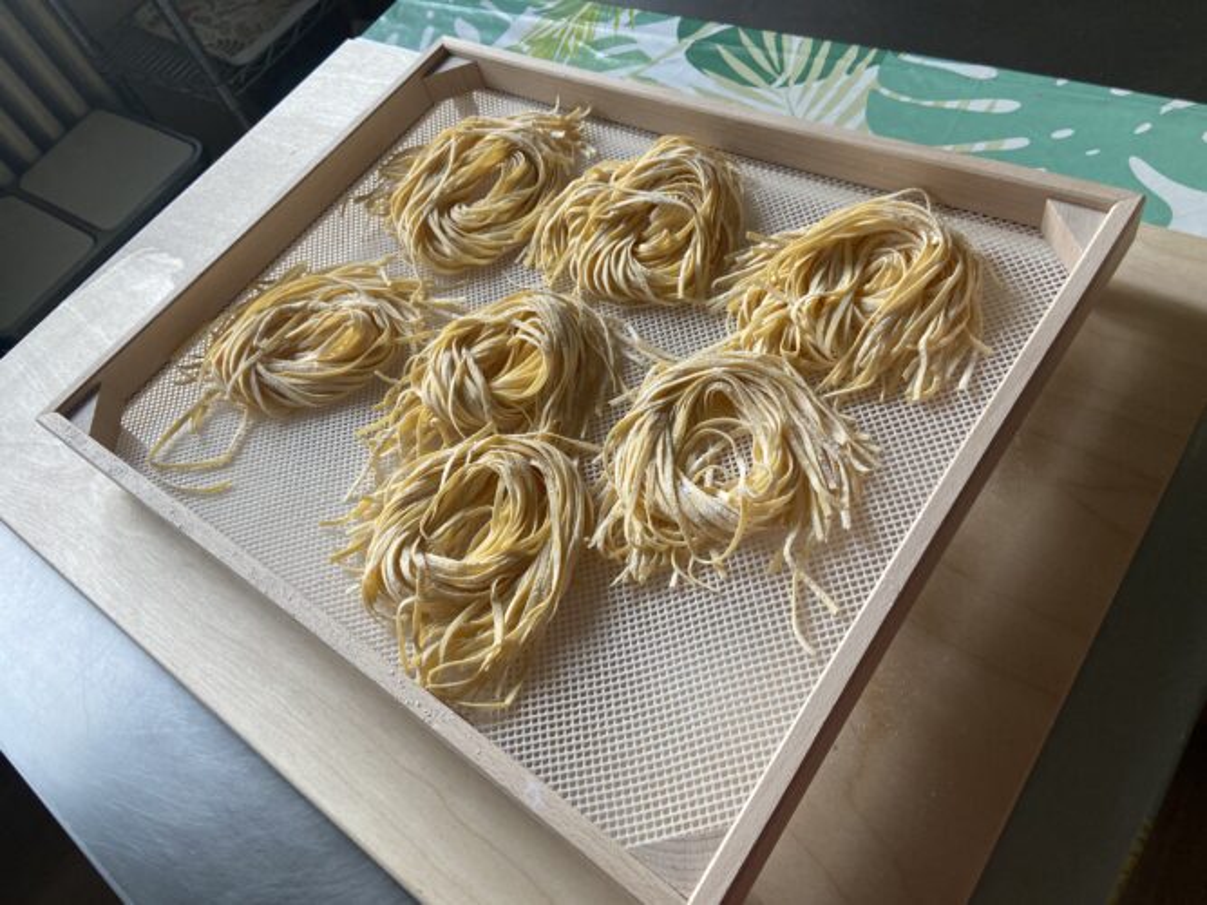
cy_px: 452
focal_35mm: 26
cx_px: 604
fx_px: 906
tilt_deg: -53.2
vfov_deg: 53.0
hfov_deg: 67.3
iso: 125
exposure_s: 1/113
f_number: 1.8
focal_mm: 4.25
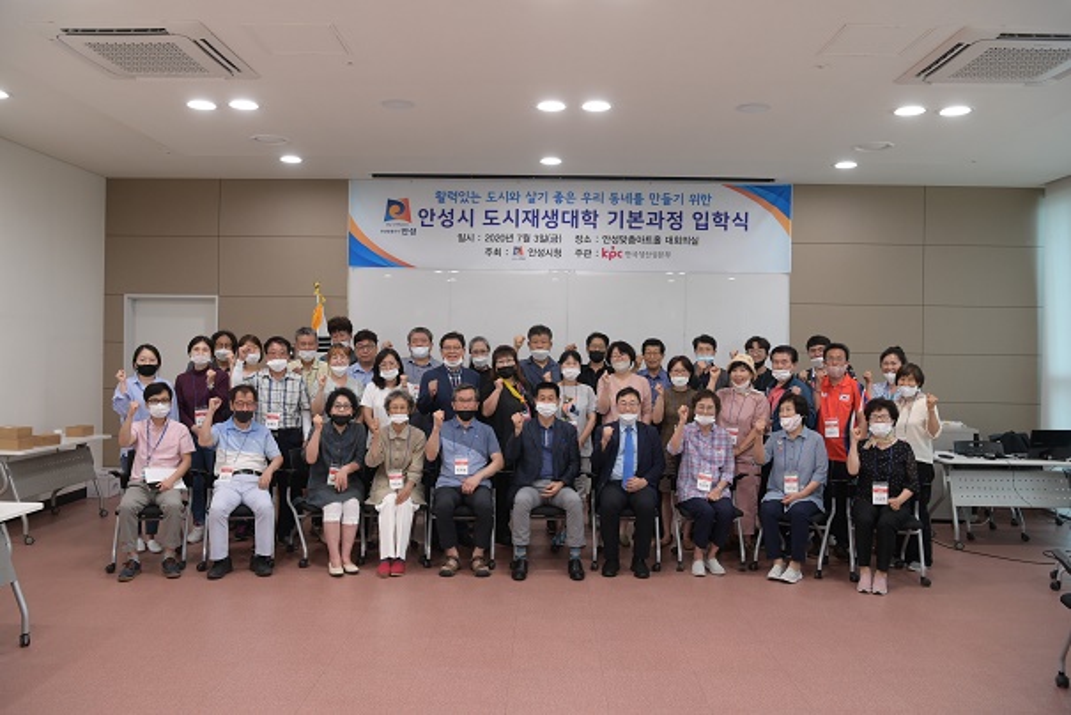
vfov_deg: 43.7
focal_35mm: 30
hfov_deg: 61.9
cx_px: 536
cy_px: 358
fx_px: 893
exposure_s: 1/100
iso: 640
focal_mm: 30
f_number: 6.3
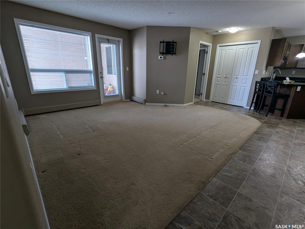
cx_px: 152
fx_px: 141
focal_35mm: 16
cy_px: 114
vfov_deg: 78.2
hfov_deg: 94.4
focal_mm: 2.35
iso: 59
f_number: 2.2
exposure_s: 1/24
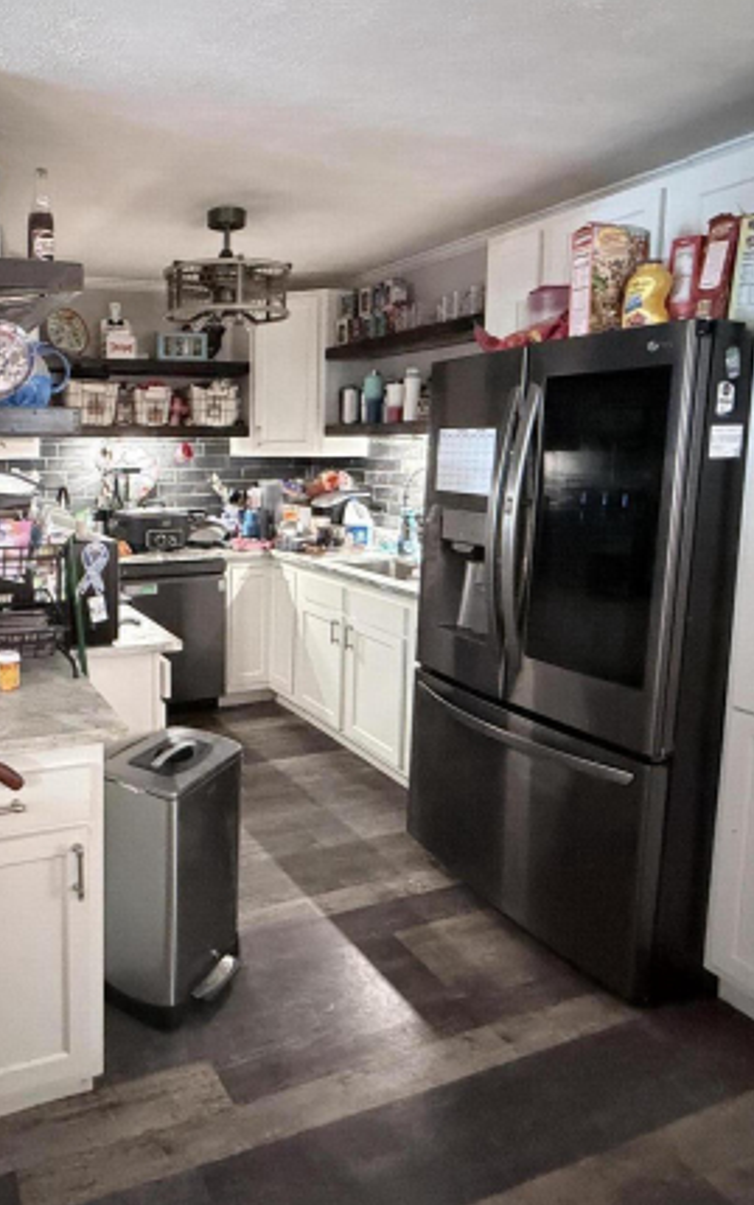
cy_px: 538
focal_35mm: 23
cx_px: 150
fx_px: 756
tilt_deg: -7.0
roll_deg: +0.9
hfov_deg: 49.9
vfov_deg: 76.9
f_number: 2.2
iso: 1250
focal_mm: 2.22
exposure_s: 1/40
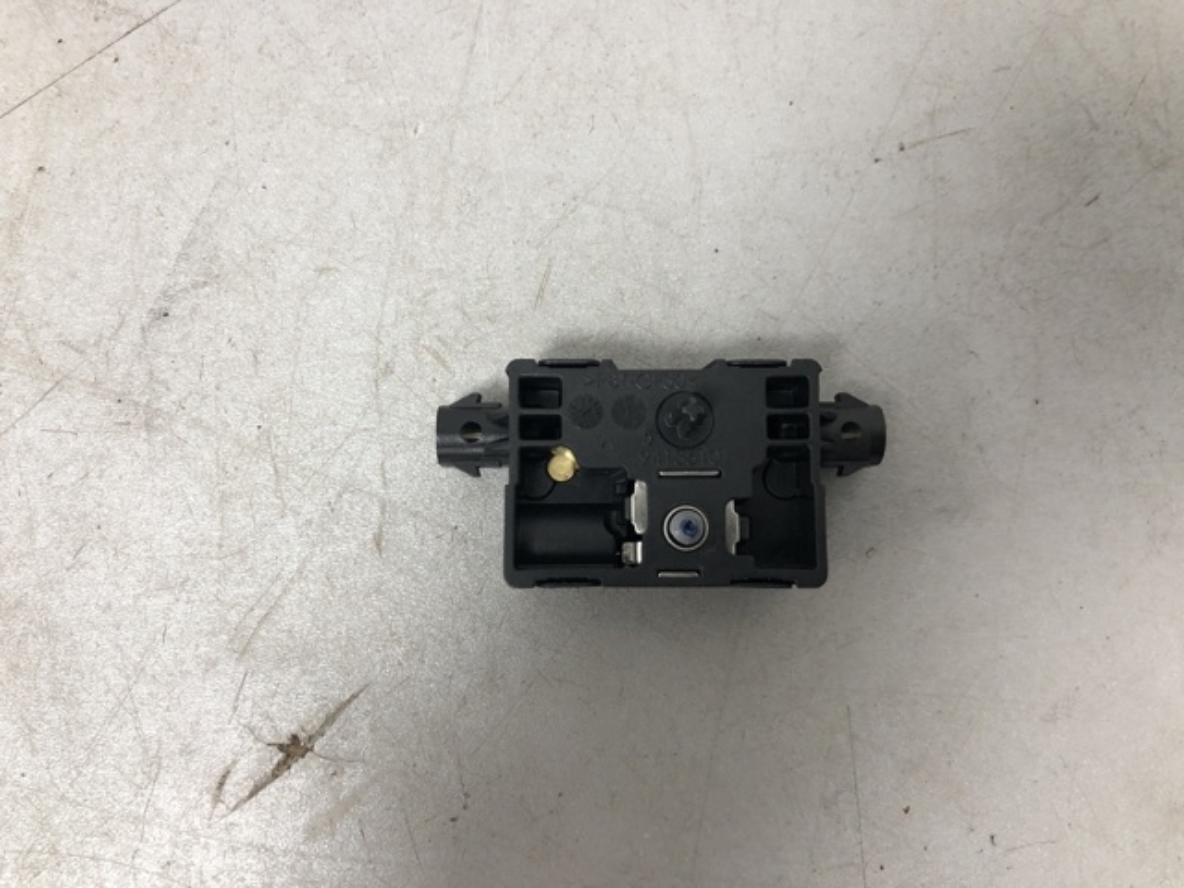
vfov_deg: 49.7
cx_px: 592
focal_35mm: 28
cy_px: 444
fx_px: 958
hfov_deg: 63.4
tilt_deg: -84.7
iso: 40
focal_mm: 4
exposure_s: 1/25
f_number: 1.8
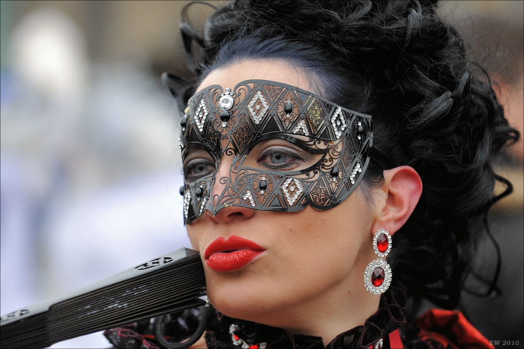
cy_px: 174
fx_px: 2545
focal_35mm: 175
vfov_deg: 7.8
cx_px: 262
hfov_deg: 11.8
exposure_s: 1/200
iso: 640
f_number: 5
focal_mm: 175
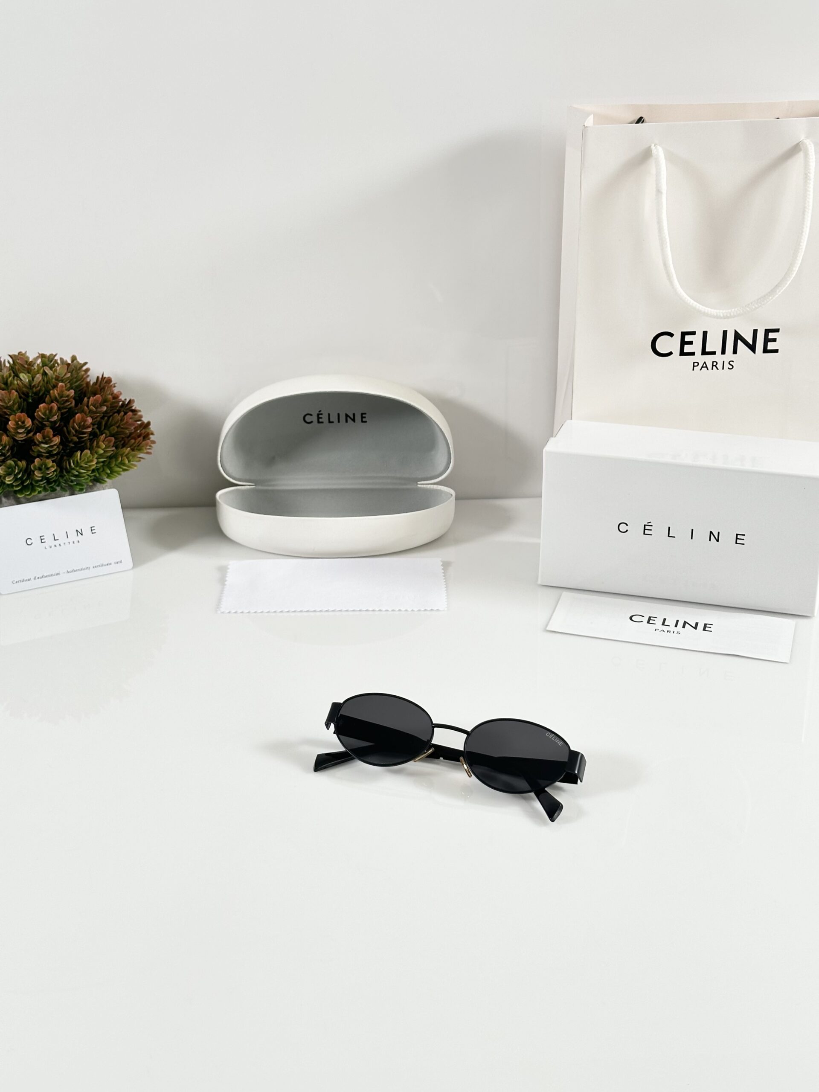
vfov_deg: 39.7
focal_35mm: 48
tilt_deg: -25.6
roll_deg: +1.2
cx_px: 410
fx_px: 1514
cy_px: 546
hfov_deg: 30.3
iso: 80
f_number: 1.78
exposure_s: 1/114
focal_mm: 6.86
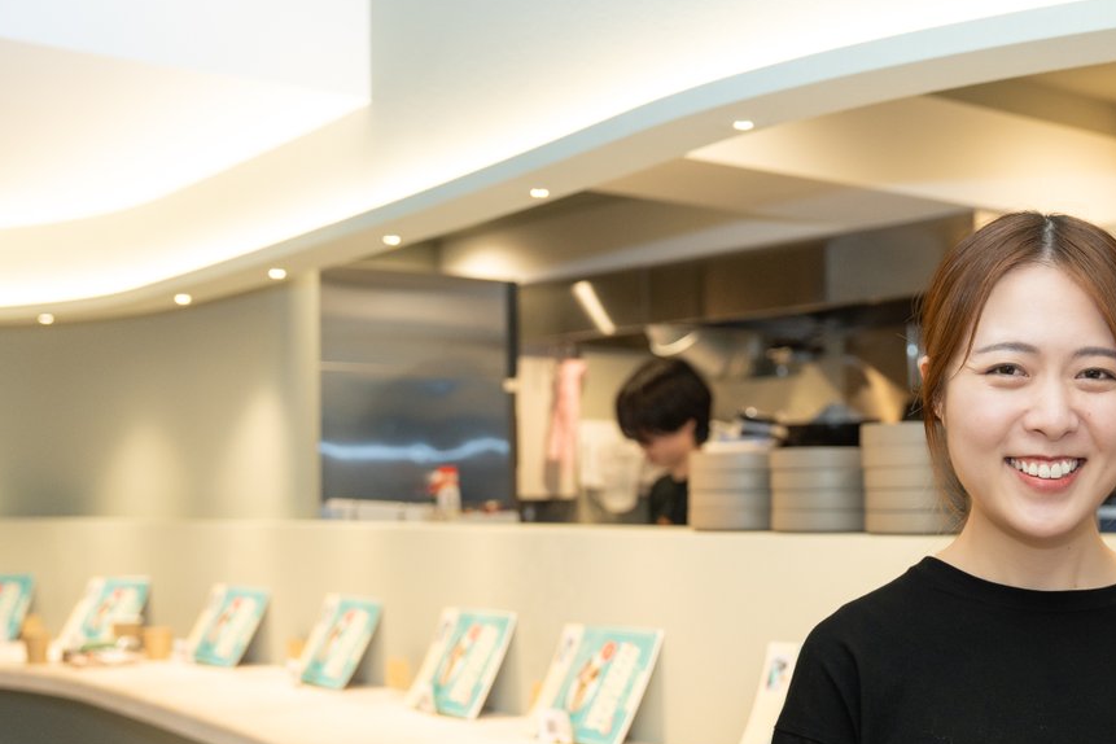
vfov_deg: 24.9
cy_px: 515
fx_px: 1674
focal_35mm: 54
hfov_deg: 35.8
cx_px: 879
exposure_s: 1/100
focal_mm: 31
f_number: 2.8
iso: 640
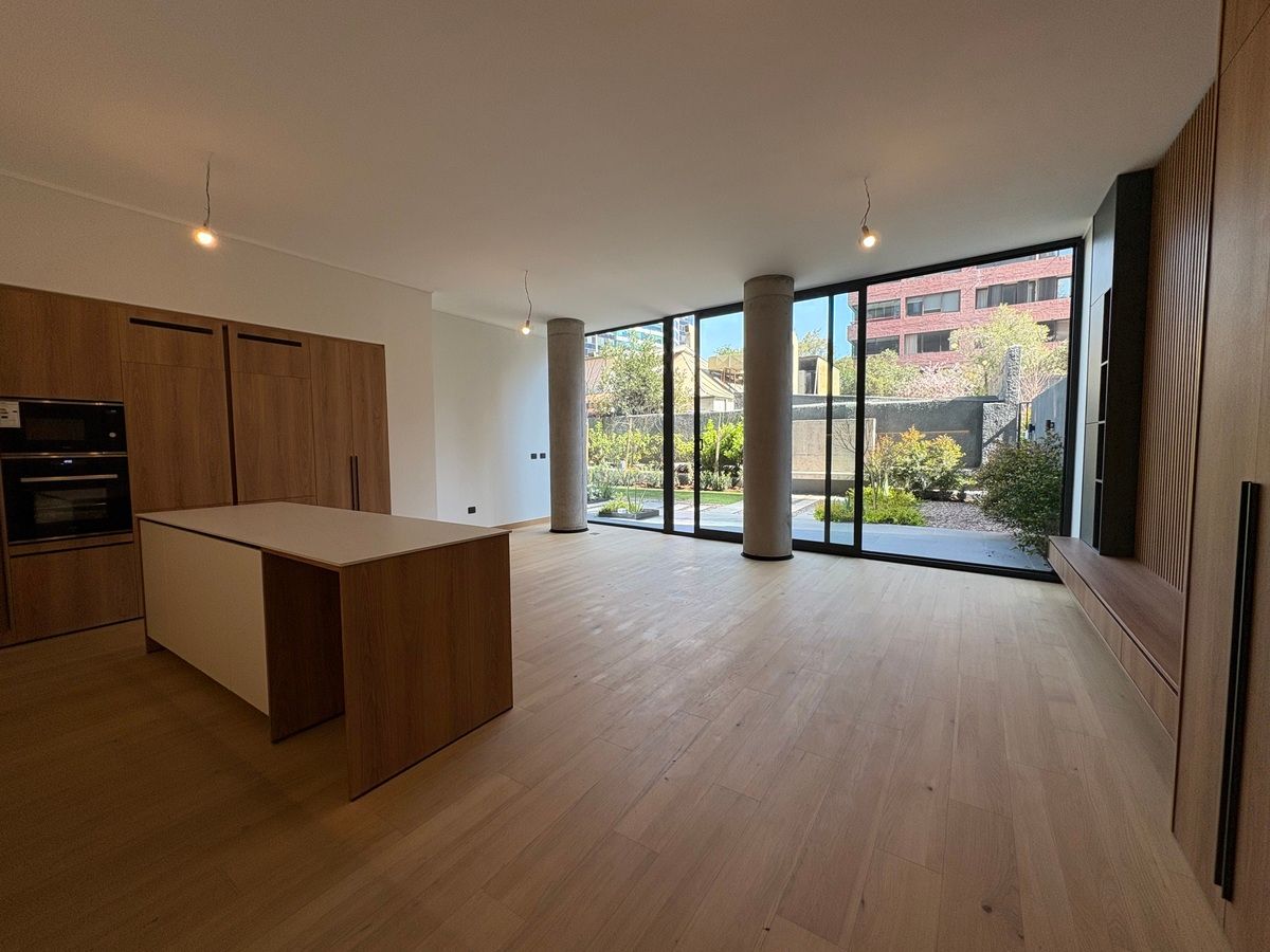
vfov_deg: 85.7
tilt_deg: -3.7
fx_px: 514
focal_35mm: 14
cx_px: 635
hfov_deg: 102.1
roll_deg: +0.8
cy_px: 476
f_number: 2.2
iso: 64
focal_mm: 2.22
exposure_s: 1/163
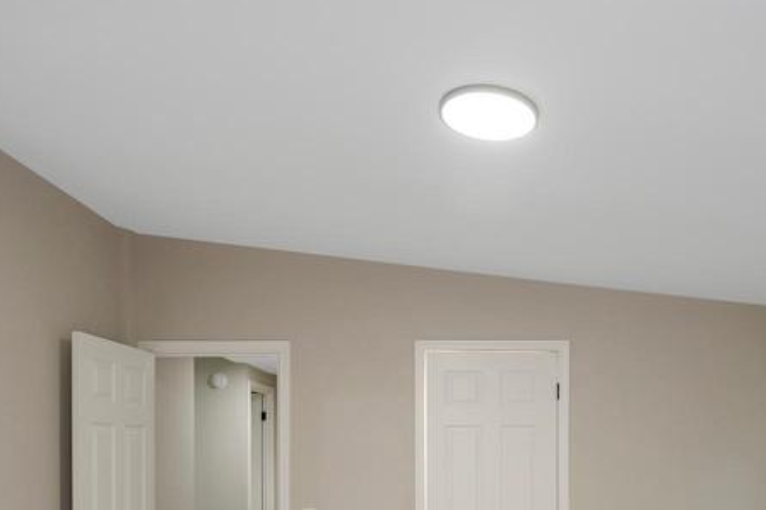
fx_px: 680
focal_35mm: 32
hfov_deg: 58.4
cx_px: 453
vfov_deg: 38.1
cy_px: 465
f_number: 4
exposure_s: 1/60
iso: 450
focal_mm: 14
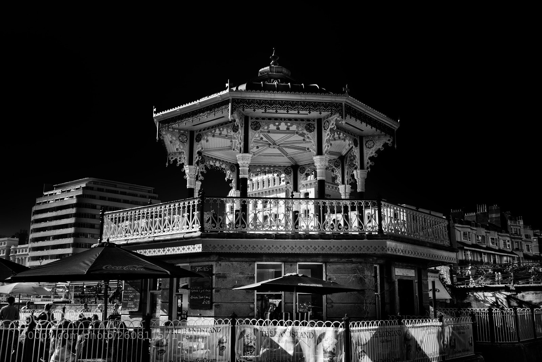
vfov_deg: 37.9
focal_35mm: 35
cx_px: 271
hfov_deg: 54.4
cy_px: 181
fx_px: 527
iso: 180
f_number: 20
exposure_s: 1/30
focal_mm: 35
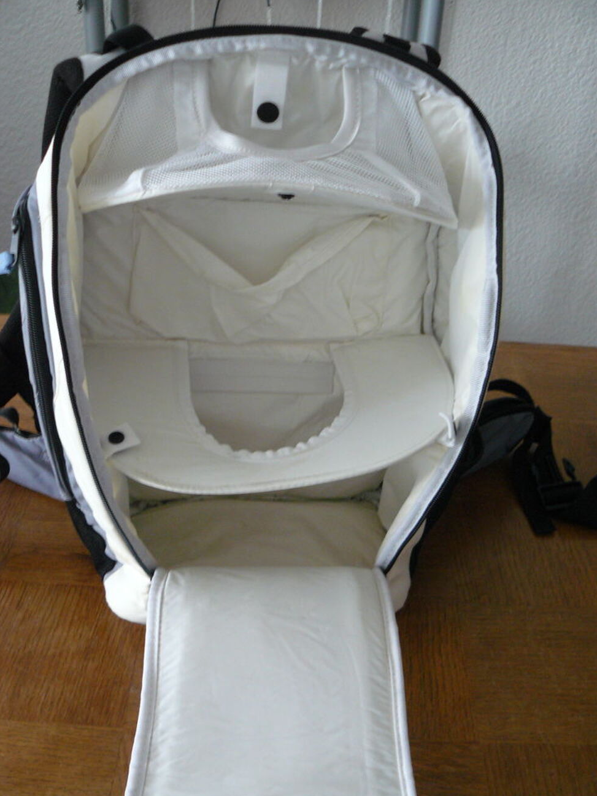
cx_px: 306
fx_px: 851
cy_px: 408
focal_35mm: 37
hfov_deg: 38.7
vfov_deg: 50.1
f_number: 2.8
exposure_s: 1/6
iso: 200
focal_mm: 6
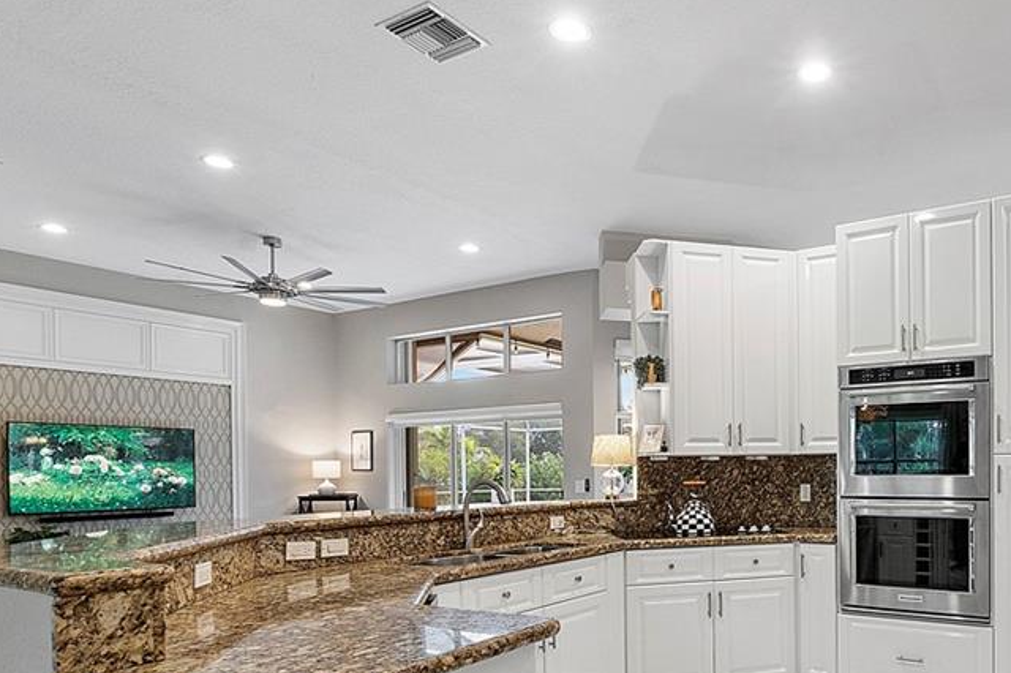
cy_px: 476
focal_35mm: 24
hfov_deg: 69.3
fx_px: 674
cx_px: 749
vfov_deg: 51.5
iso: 160
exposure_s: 1/2.5
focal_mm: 10
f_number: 11
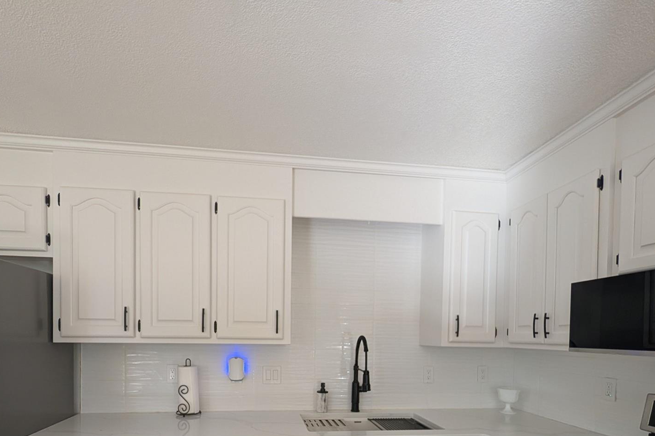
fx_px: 327
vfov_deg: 62.0
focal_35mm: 18
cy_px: 346
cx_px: 304
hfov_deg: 89.9
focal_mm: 2.02
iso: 168
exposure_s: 1/51.6
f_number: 1.7
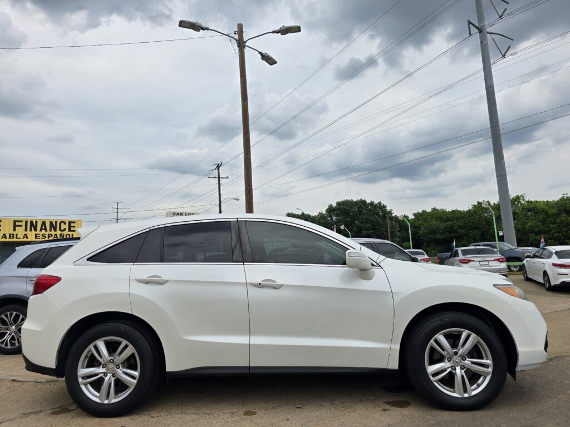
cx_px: 285
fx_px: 379
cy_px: 214
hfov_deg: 73.9
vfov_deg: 58.9
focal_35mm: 23
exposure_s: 1/984
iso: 12
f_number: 1.7
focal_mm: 6.3
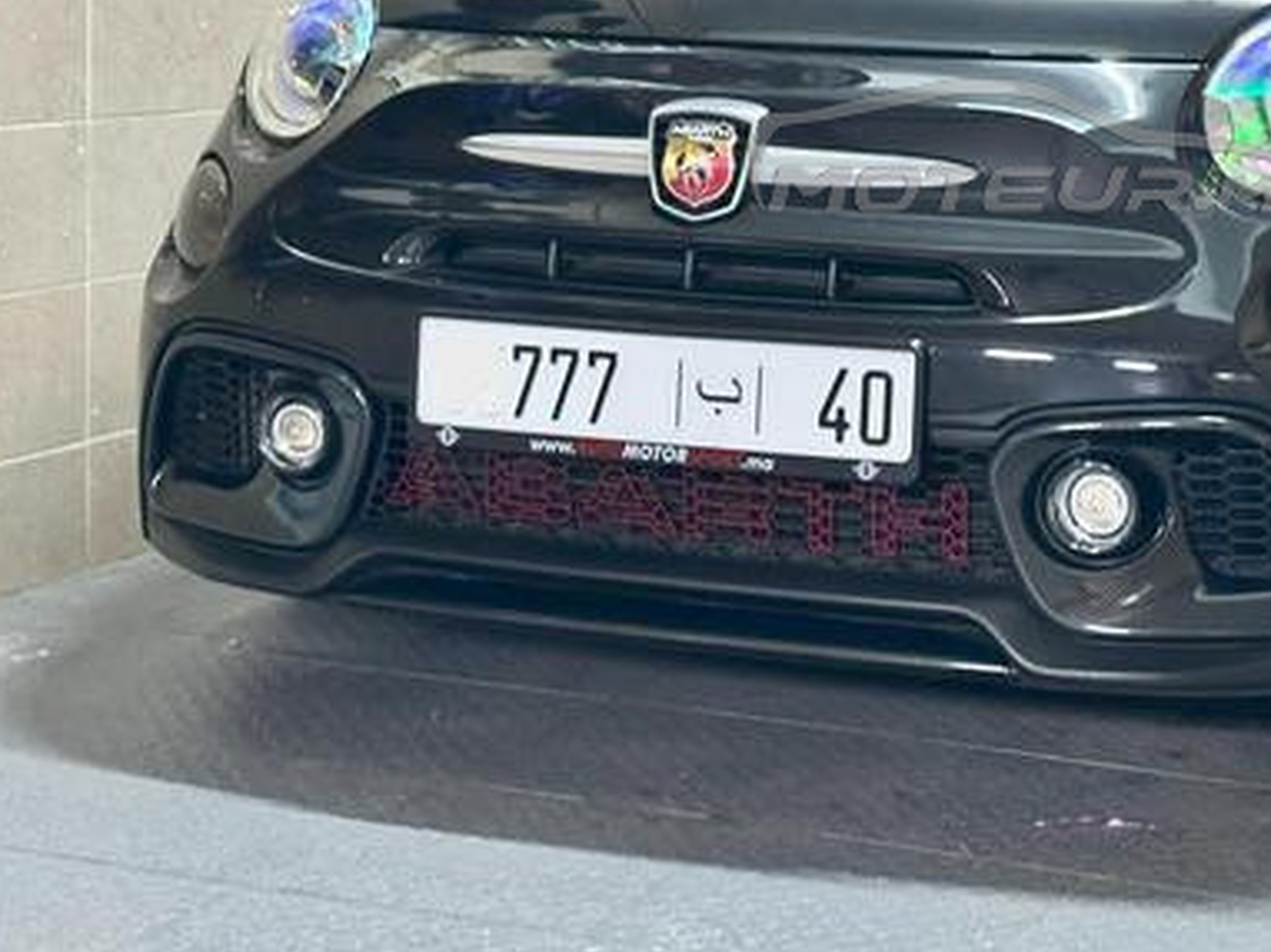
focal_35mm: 82
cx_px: 1041
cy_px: 145
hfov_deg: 23.5
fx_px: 3009
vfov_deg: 17.8
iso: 500
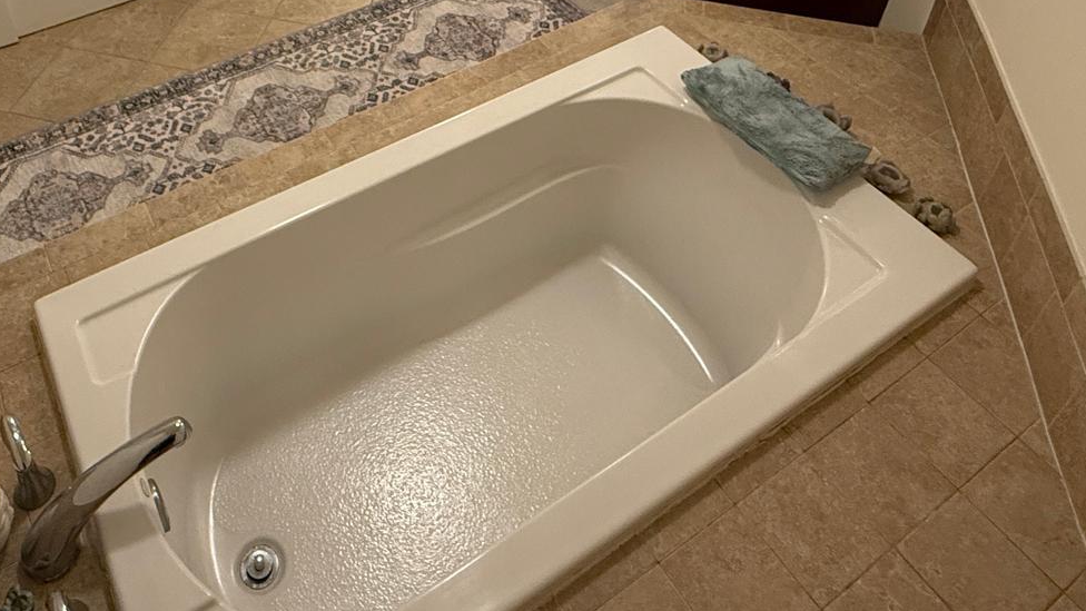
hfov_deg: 59.9
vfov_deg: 32.3
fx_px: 921
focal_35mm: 32
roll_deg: +1.6
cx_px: 382
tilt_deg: -34.3
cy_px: -63
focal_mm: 2.22
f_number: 2.2
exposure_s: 1/60
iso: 250
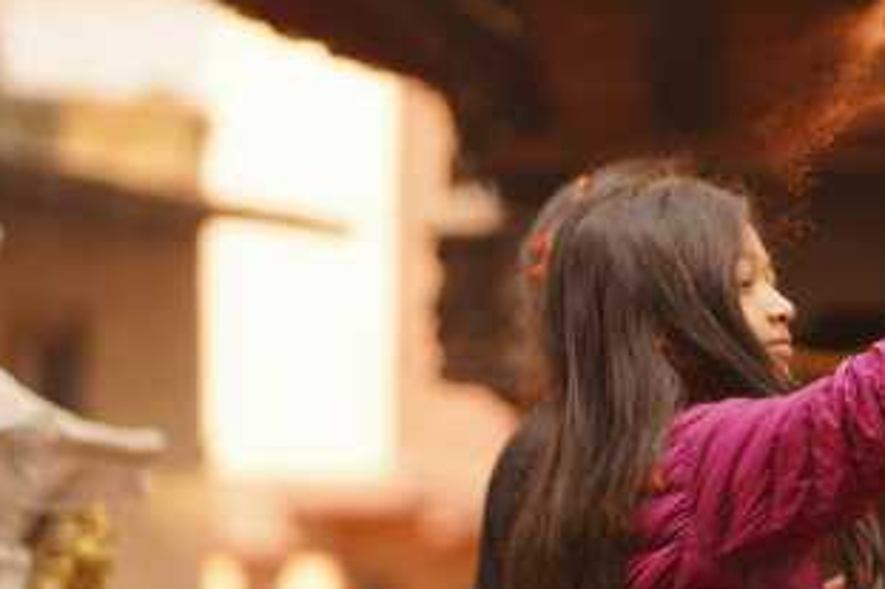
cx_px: 731
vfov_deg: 8.4
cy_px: 287
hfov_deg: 12.5
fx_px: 4029
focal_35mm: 164
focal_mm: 85
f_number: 1.8
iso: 500
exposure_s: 1/1000
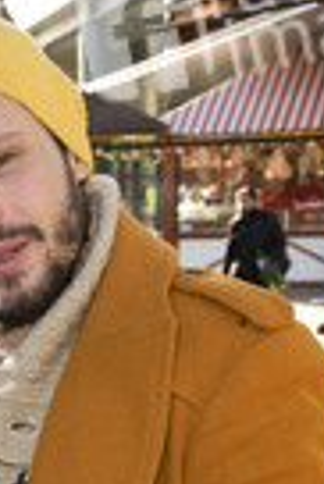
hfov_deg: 14.2
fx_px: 1266
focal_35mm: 94
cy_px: 552
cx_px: -62
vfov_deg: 20.5
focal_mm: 32
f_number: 6.3
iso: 400
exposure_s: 1/100
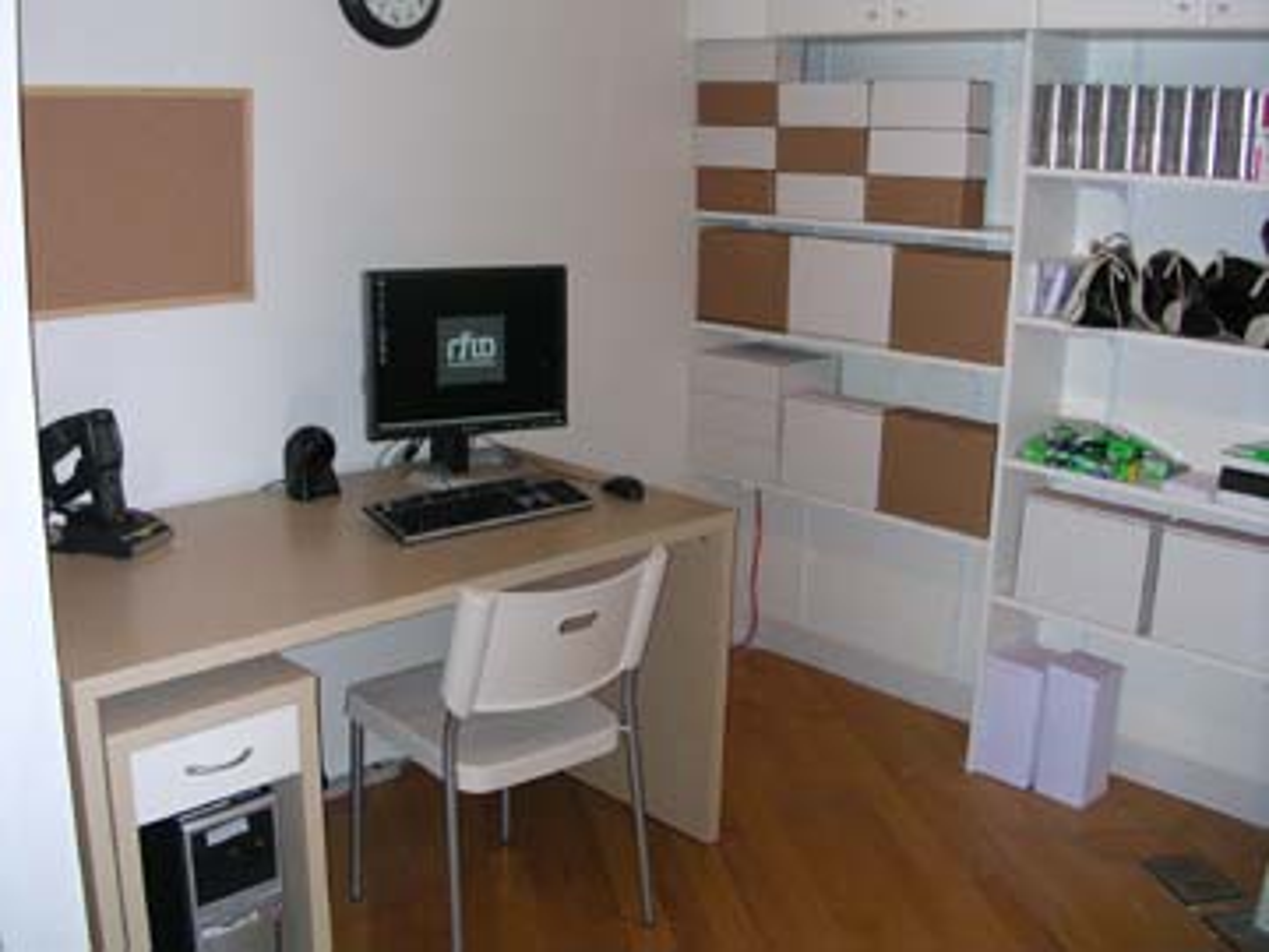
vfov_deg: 38.7
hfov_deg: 50.1
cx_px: 634
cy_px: 476
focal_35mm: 37
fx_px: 1356
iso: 133
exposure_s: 1/60
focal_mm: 5.6
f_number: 2.7
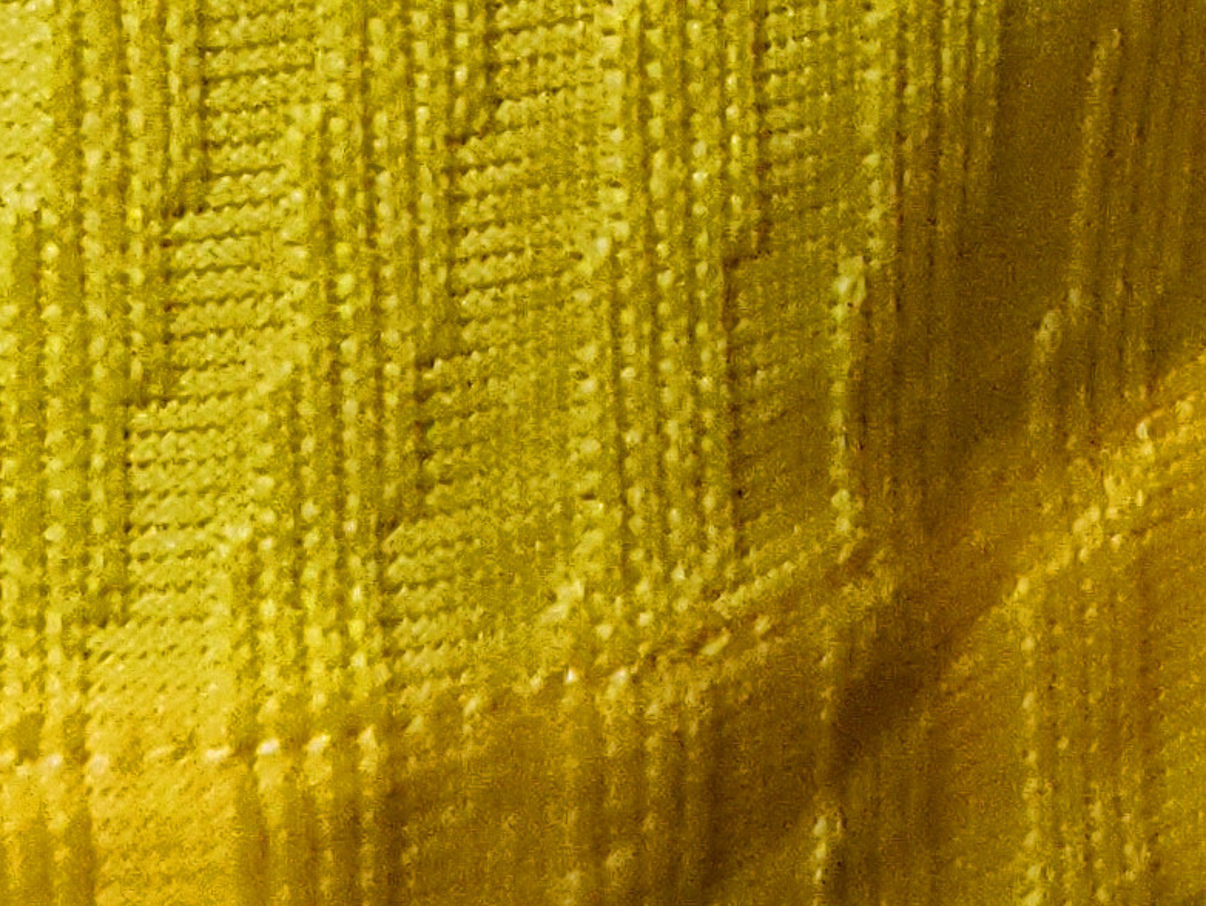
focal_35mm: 134
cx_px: 874
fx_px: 4670
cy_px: -2040
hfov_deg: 14.7
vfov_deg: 8.6
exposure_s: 1/60
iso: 640
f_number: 1.5
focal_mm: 4.3
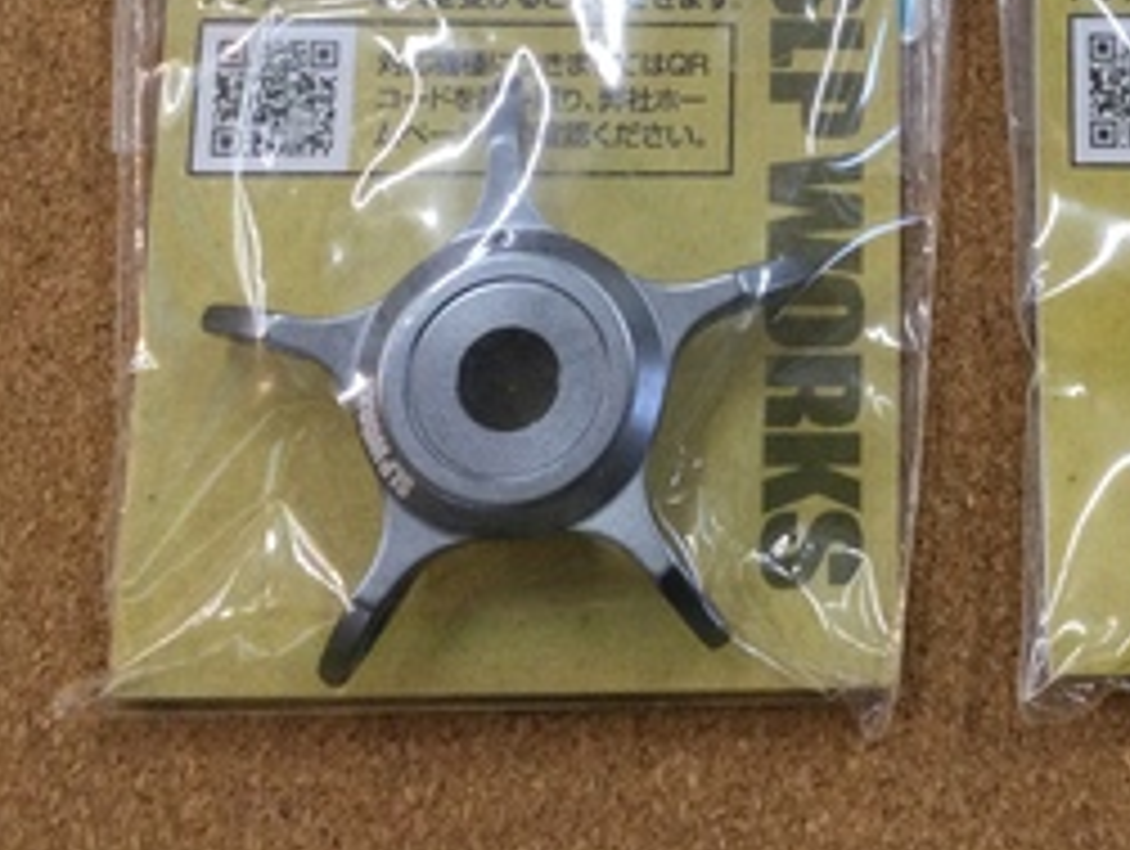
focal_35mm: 74
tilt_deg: -75.4
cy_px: -58
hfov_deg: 25.7
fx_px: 2419
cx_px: 959
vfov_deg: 19.2
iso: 32
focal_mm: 3.3
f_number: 2.4
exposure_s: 1/30
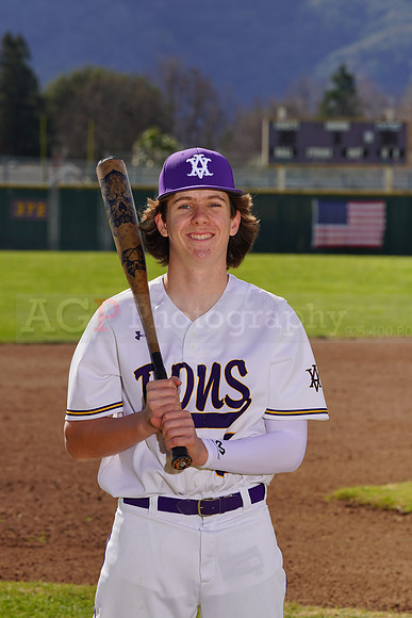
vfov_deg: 10.4
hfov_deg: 6.9
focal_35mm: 198
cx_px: 206
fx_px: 3397
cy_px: 309
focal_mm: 198
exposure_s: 1/250
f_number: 11
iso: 100
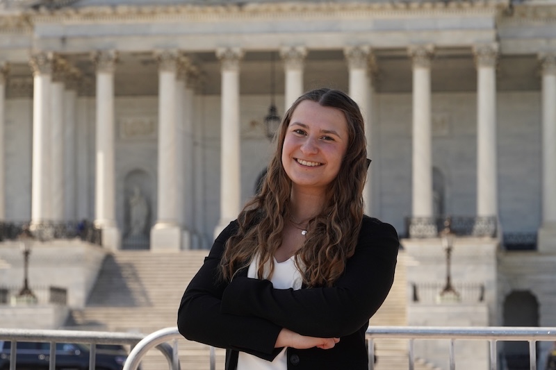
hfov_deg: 22.4
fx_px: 1405
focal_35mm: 91
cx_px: 278
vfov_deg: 15.0
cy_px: 185
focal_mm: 91
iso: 640
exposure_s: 1/1000
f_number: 7.1
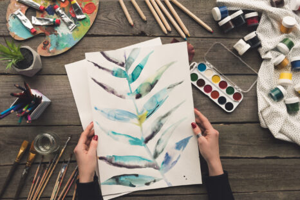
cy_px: 100
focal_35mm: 45
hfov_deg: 43.6
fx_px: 375
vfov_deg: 29.9
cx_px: 150
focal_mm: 45
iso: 500
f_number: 9
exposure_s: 1/30
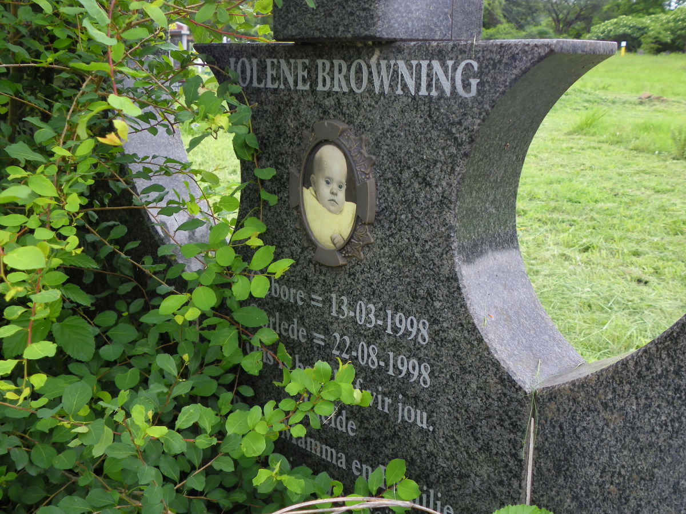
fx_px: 852
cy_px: 257
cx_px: 343
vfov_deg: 33.6
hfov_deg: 43.9
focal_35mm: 43
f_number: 3.2
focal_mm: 7.6
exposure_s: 1/160
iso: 64
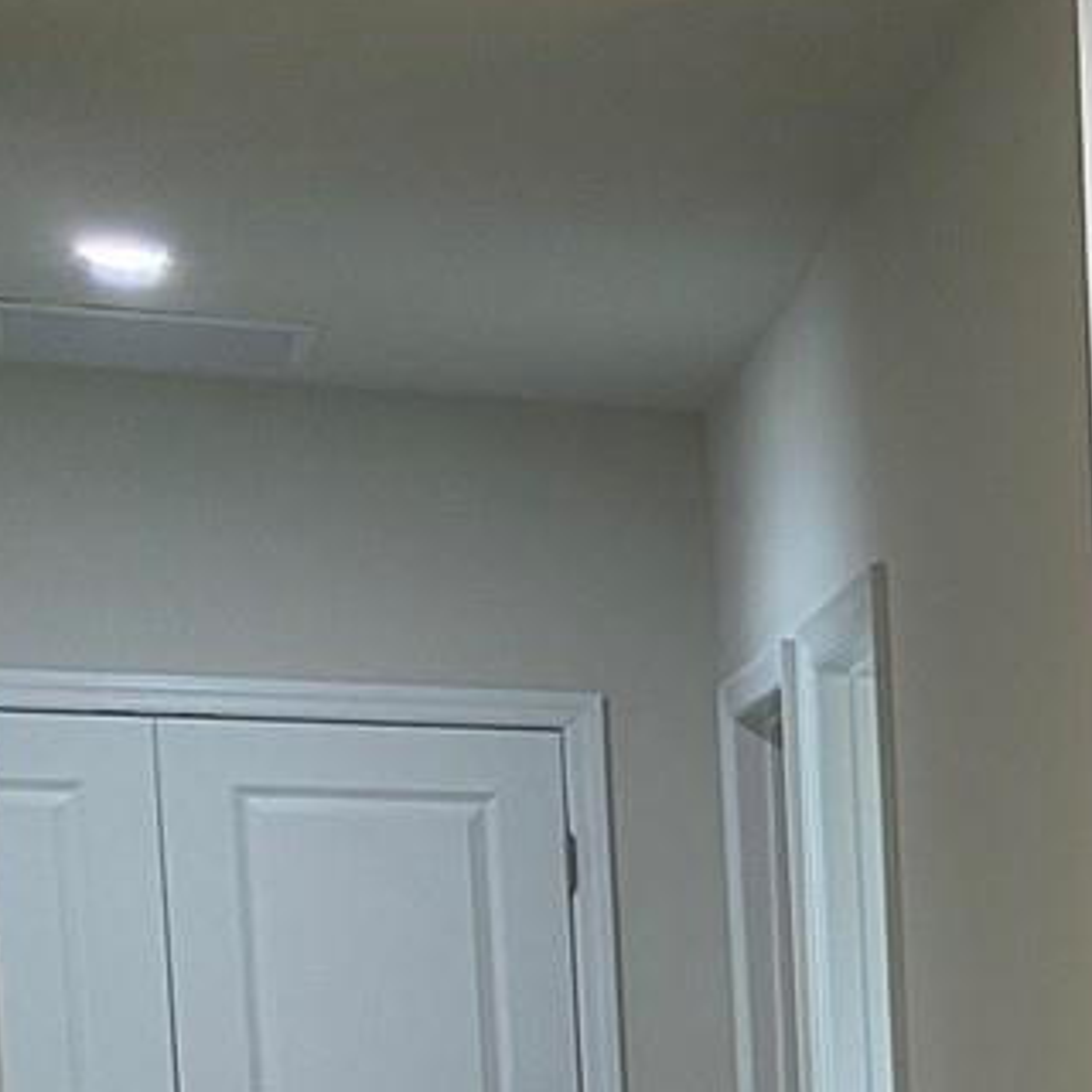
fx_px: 4104
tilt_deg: -6.4
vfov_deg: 14.3
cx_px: 2488
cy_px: 1590
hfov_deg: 12.4
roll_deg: -0.1
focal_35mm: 115
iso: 80
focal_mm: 4.25
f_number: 1.8
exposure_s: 1/60
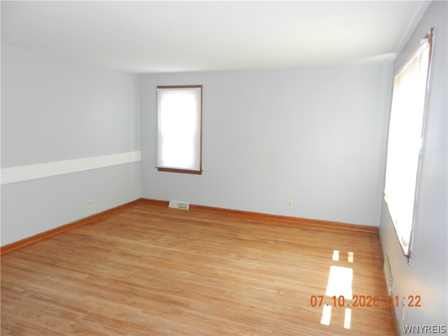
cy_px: 168
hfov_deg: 69.4
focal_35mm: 25
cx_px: 224
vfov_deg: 54.9
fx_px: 324
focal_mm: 4.5
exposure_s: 1/30
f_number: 3.5
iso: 360
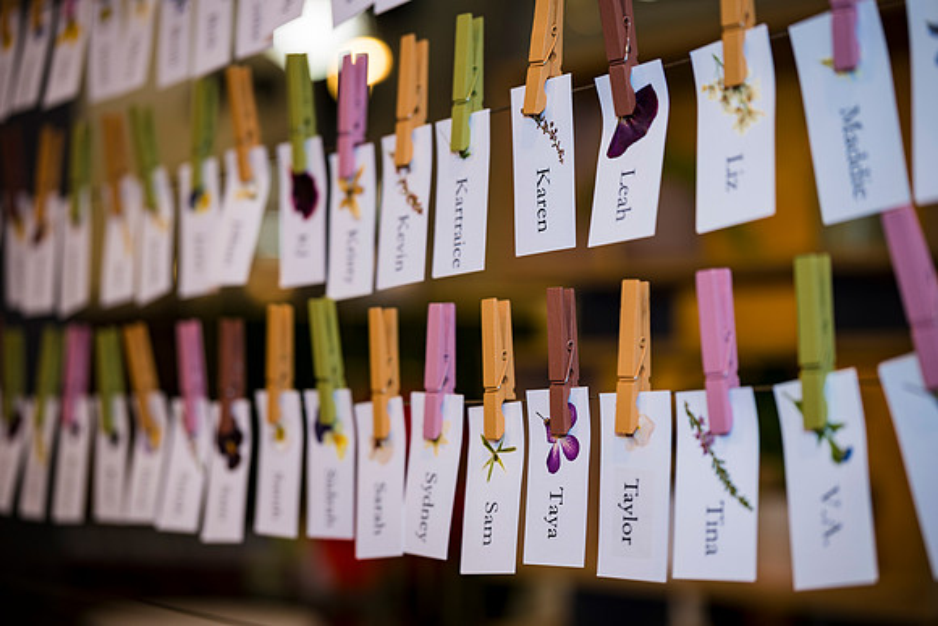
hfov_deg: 36.2
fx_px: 1433
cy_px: 313
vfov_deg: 24.6
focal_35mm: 55
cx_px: 469
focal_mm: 55
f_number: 2
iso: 80
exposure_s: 1/125
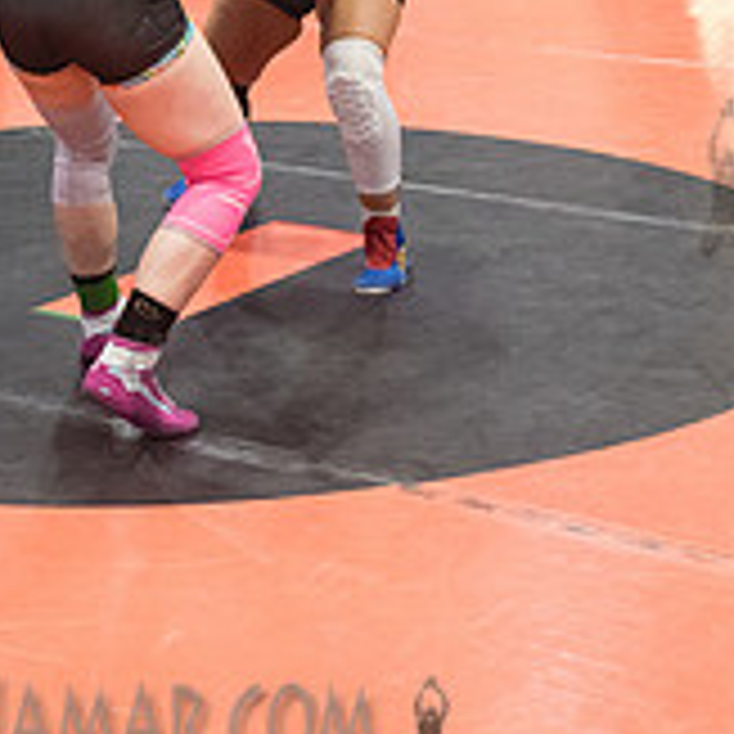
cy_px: -43
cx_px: 144
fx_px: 2543
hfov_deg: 16.3
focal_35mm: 106
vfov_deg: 16.0
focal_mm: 35
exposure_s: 1/400
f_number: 3.2
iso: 5000
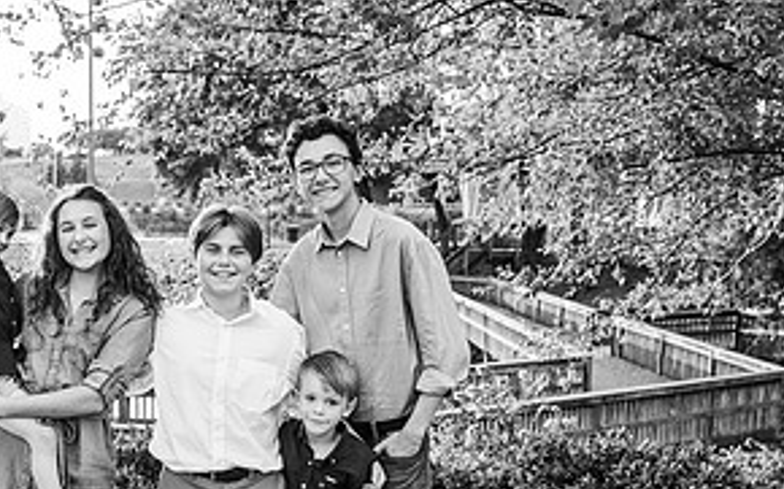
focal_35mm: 49
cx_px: 203
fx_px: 1047
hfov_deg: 40.0
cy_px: 317
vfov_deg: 26.2
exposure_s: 1/200
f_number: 3.2
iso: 320
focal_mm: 24
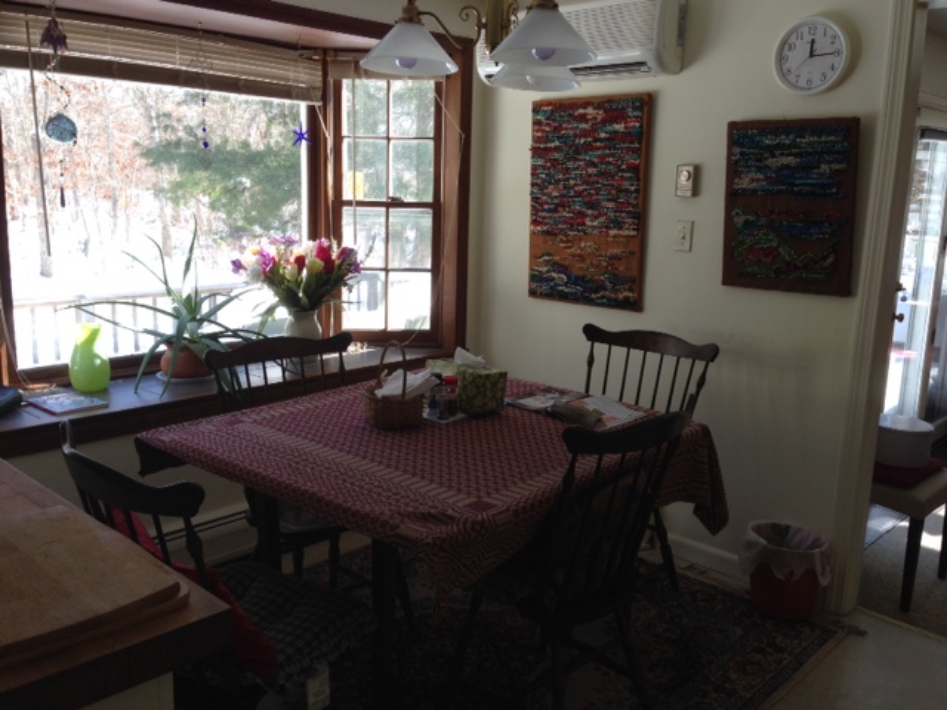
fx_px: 903
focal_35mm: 33
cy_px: 355
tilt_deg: -12.8
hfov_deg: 55.4
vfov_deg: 42.9
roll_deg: -0.6
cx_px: 474
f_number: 2.4
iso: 50
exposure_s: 1/141
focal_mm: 4.12
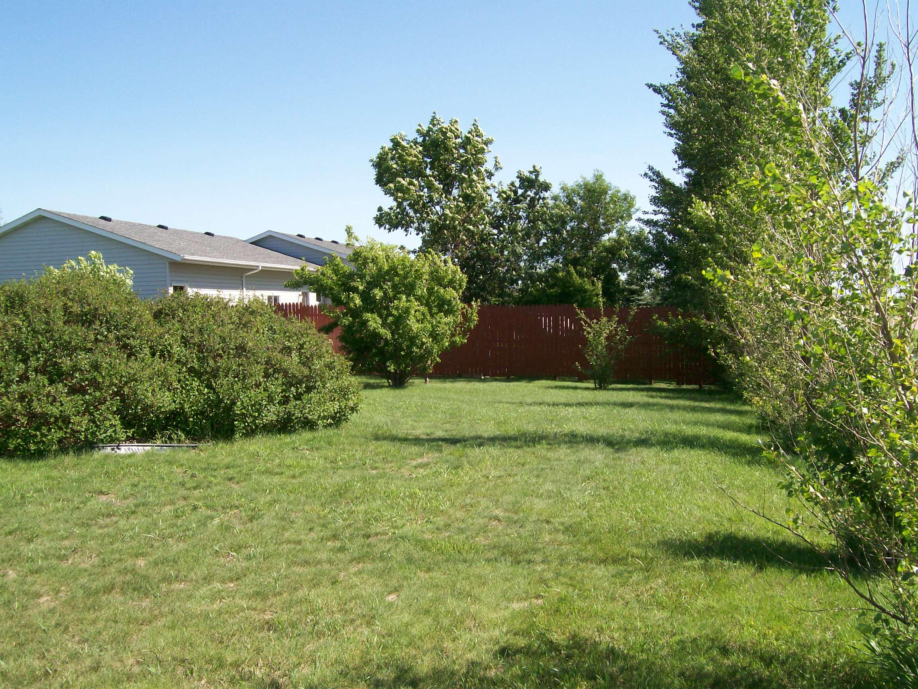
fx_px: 955
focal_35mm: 36
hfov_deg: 51.4
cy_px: 344
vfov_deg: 39.7
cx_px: 459
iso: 80
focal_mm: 6
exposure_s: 1/352
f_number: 4.8
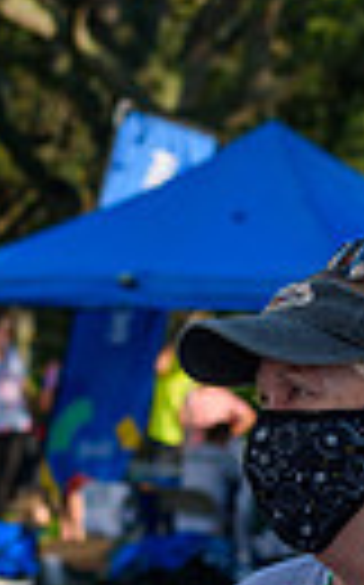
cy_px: 518
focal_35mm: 370
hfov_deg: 3.5
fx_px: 5886
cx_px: 211
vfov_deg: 5.7
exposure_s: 1/640
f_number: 6.3
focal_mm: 70
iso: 200
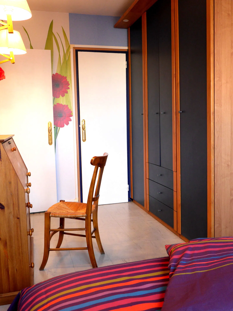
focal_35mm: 34
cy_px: 156
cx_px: 116
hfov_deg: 41.8
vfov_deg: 54.0
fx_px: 305
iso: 640
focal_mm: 17
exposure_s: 1/125
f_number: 2.8
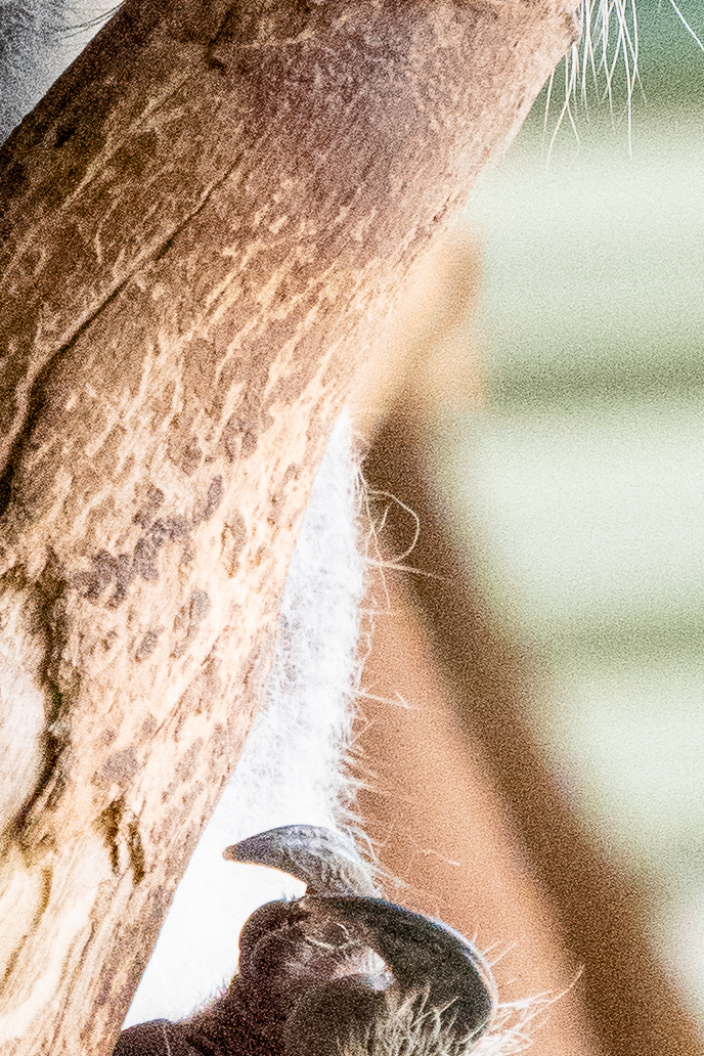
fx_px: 25078
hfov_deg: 1.6
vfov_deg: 2.4
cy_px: 1080
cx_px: -823
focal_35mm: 855
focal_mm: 98
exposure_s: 1/160
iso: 5000
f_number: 5.6
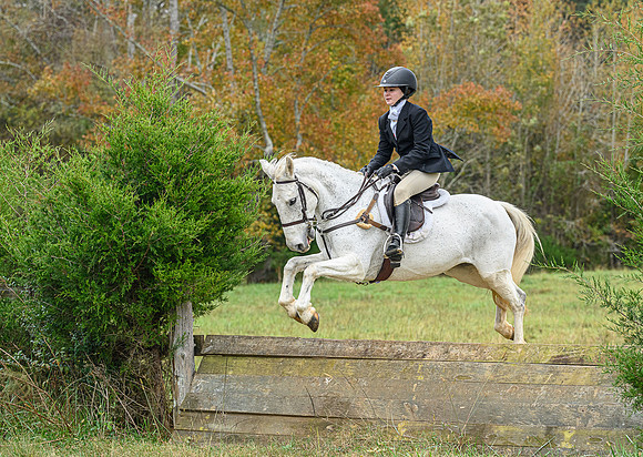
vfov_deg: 12.9
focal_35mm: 111
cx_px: 362
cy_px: 187
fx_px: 2022
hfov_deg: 18.1
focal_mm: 82
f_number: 3.5
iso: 1000
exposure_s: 1/800
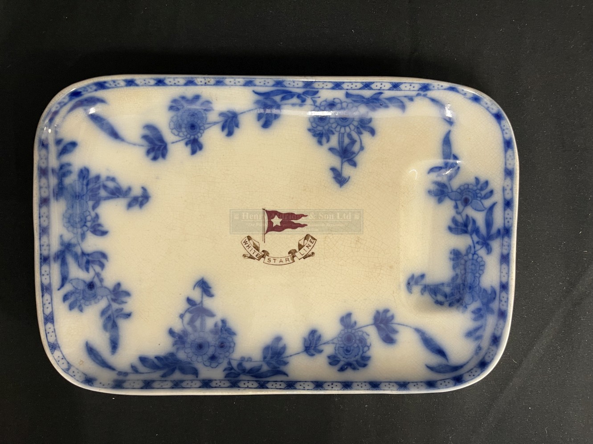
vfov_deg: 53.1
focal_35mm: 26
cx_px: 296
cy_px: 222
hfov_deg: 67.3
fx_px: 445
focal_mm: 5.1
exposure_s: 1/50
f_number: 1.6
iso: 200
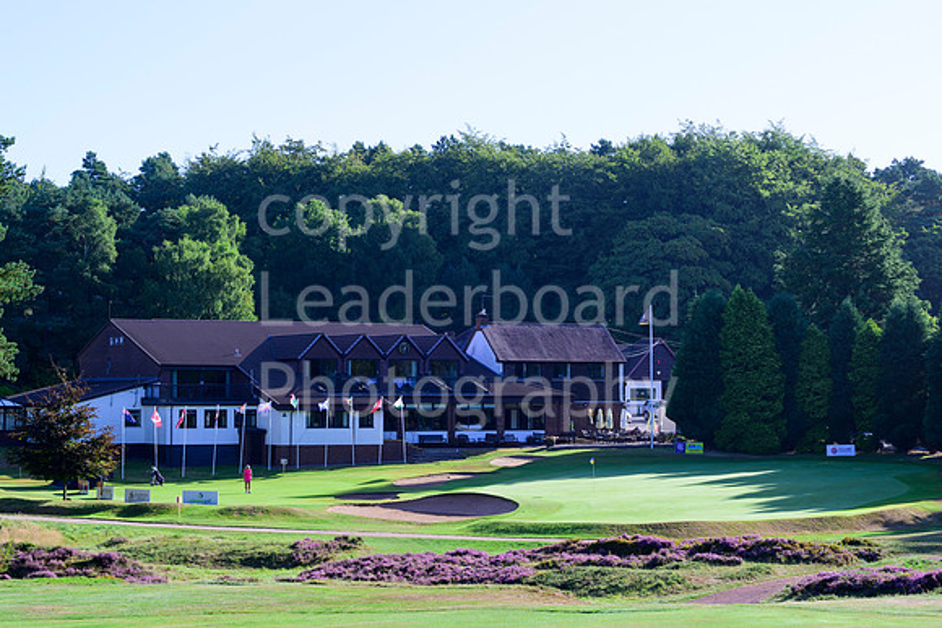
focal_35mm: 82
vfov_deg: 16.7
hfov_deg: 24.8
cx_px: 471
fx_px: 2146
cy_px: 314
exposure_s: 1/160
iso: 160
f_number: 10
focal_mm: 82
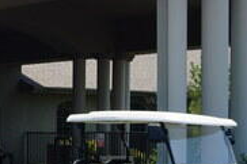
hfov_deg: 13.3
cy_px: 142
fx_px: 947
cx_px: -200
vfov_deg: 9.9
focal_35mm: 138
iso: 100
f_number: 9
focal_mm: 21
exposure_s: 1/100
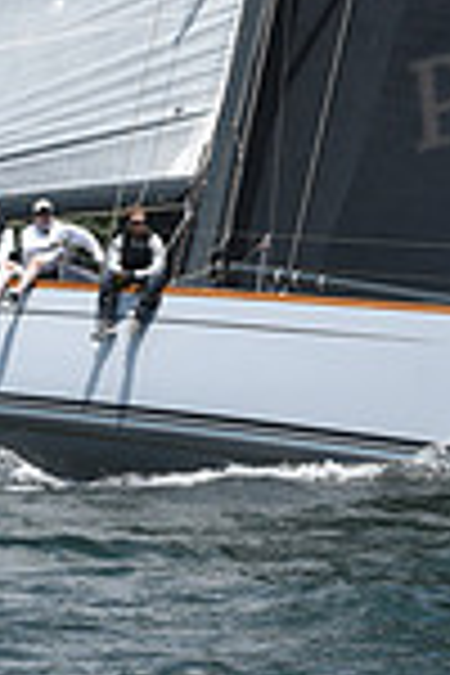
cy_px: -594
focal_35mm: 271
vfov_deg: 7.4
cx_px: 178
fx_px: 5081
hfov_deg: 5.1
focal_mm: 70
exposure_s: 1/1250
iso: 250
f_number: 8
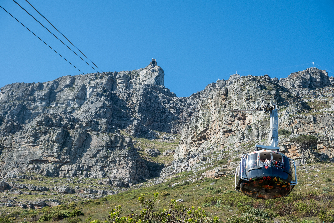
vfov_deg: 24.2
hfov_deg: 35.6
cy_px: 112
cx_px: 167
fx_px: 520
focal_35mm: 56
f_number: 4.5
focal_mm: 37.4
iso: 125
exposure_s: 1/480
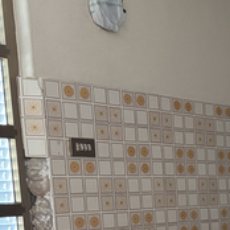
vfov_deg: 17.8
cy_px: 286
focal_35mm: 92
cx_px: 484
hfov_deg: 14.8
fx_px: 692
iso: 1000
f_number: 1.78
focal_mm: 6.76
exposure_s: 1/40
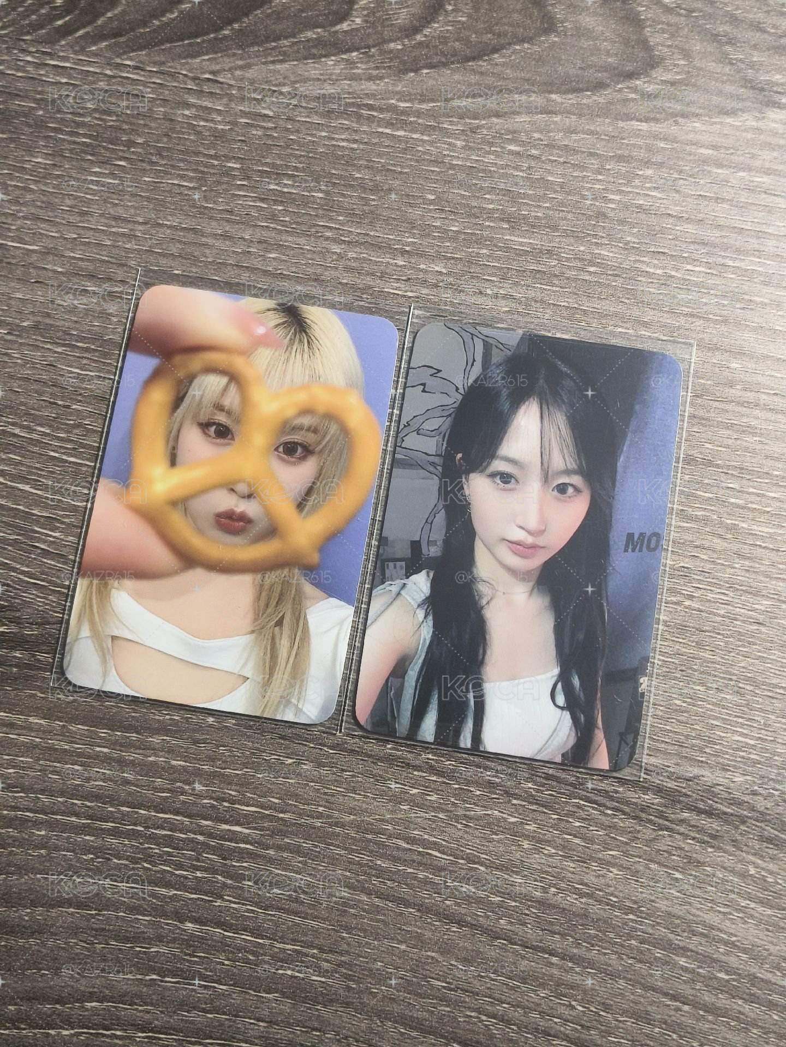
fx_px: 1393
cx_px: 393
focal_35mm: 46
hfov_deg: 31.5
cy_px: 524
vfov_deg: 41.2
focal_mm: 5.56
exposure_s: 1/60
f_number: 1.88
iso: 166
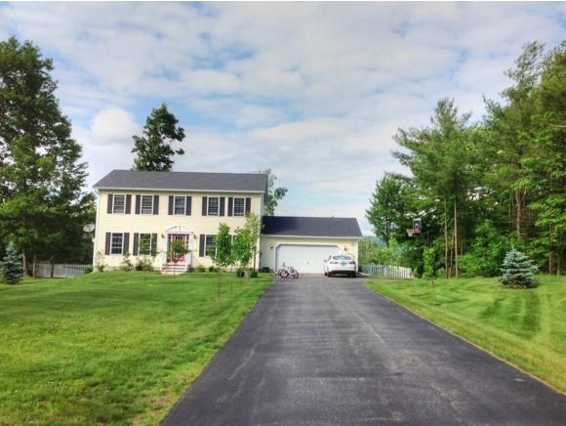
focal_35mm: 35
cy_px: 213
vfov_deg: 40.8
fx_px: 573
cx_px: 283
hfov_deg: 52.6
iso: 50
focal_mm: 4.28
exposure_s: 1/1259
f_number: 2.4
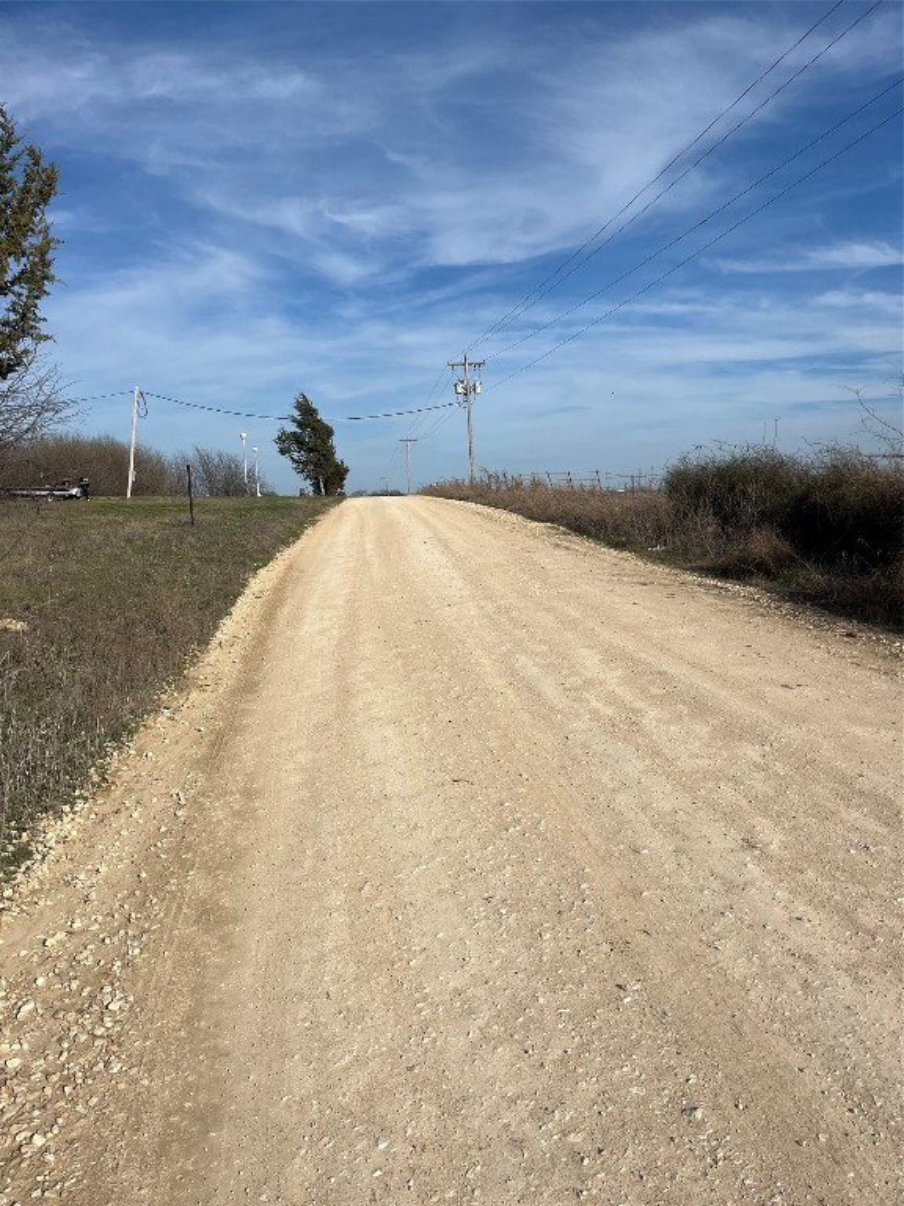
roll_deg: +3.0
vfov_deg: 67.3
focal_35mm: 26
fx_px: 905
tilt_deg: -7.9
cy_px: 603
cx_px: 452
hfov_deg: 53.1
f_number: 1.6
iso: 50
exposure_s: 1/7874
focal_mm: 5.1
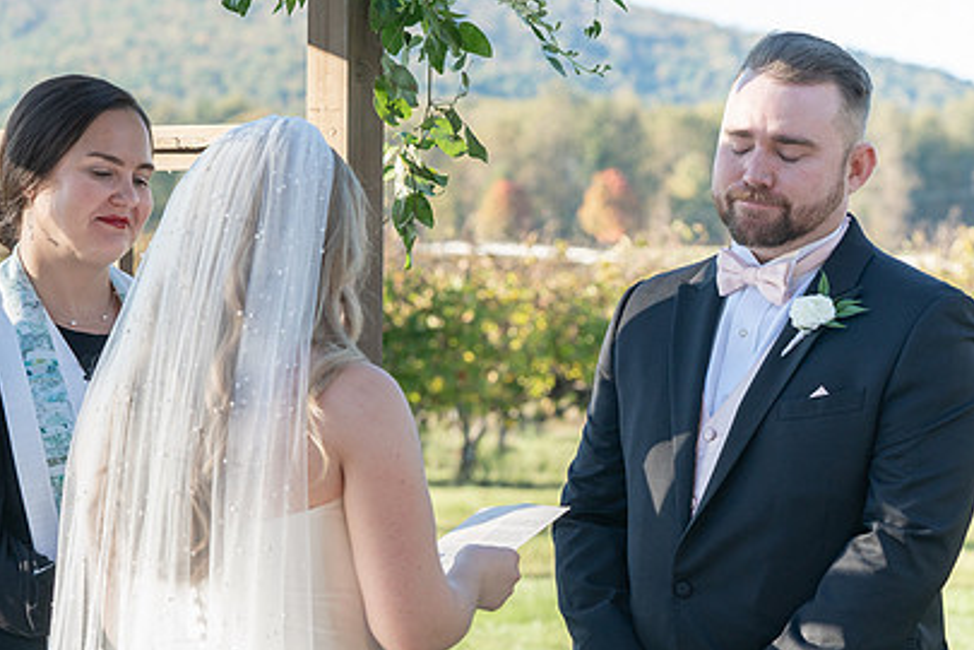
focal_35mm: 143
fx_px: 3869
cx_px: 612
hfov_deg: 14.3
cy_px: 467
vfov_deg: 9.6
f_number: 5.6
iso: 500
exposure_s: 1/320
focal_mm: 90
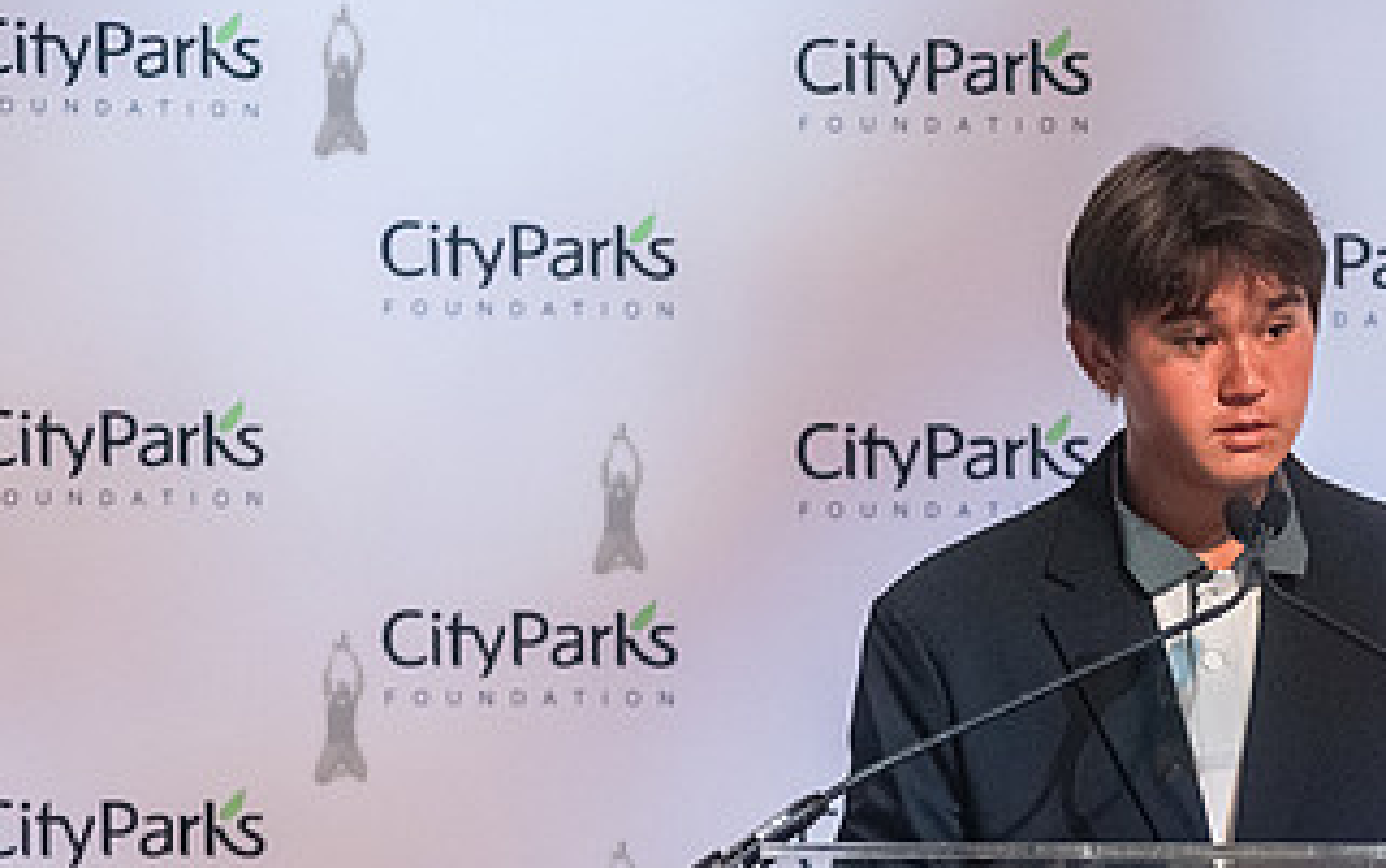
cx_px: 1197
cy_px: 584
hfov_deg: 6.4
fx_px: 12434
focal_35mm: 329
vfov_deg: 4.0
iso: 6400
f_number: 4.5
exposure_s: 1/320
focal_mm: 155
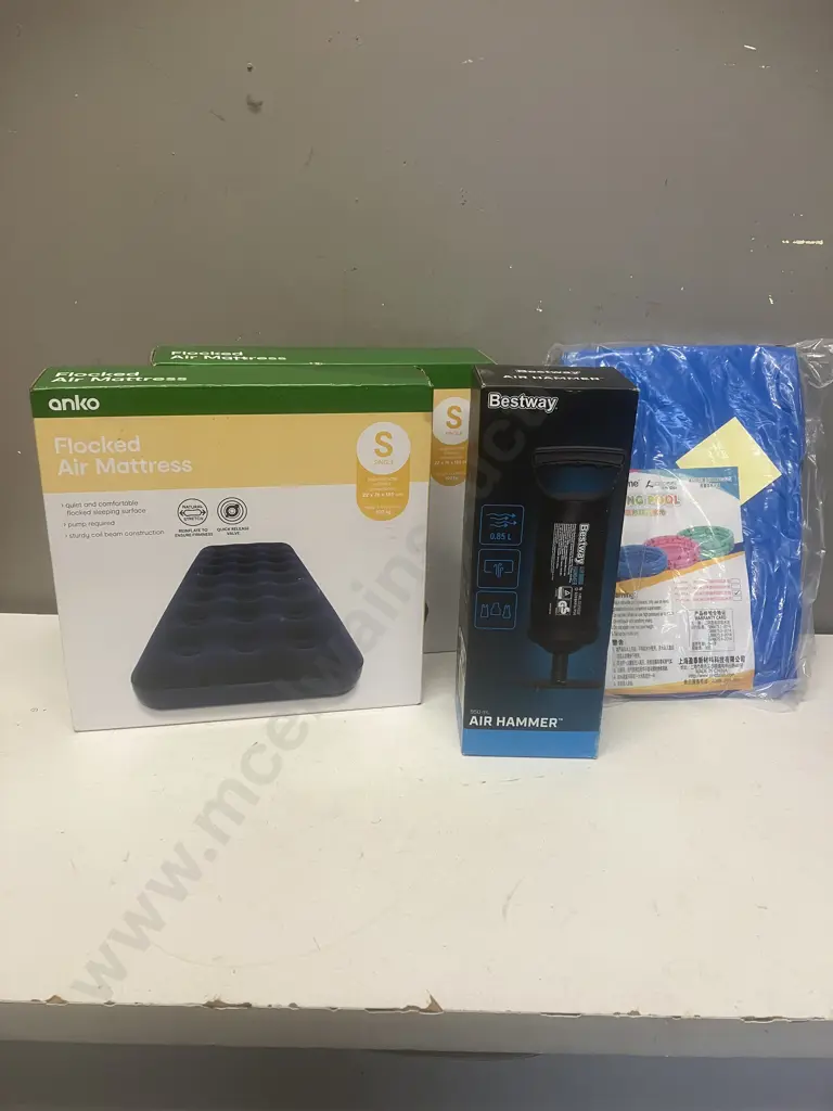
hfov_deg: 49.7
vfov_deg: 63.4
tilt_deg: -18.8
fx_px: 898
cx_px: 416
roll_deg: -1.6
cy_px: 556
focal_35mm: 28
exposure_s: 1/50
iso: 50
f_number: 1.8
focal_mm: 3.99
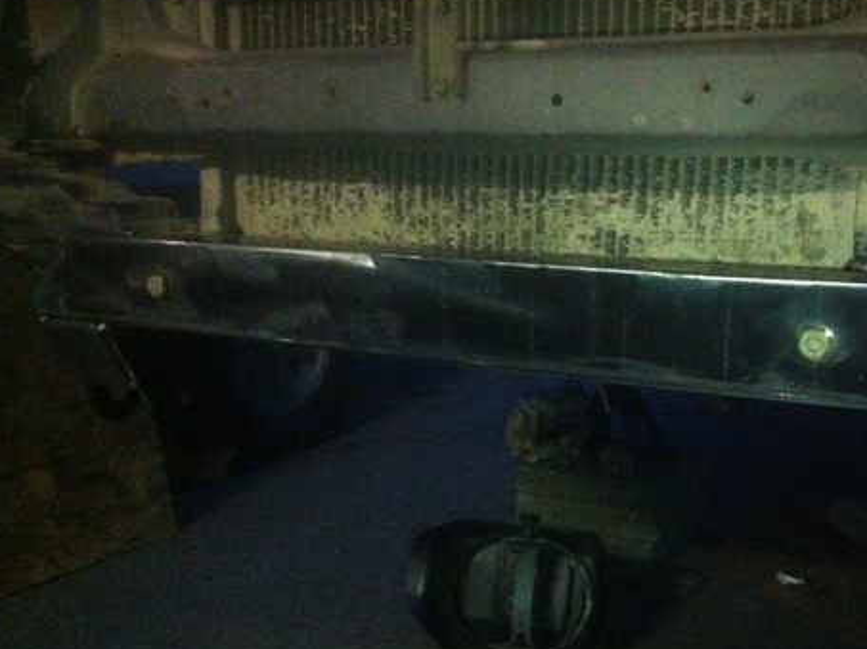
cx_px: 553
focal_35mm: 46
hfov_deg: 40.9
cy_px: 413
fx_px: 1151
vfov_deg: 31.3
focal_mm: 3.85
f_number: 2.8
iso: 1000
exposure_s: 1/15
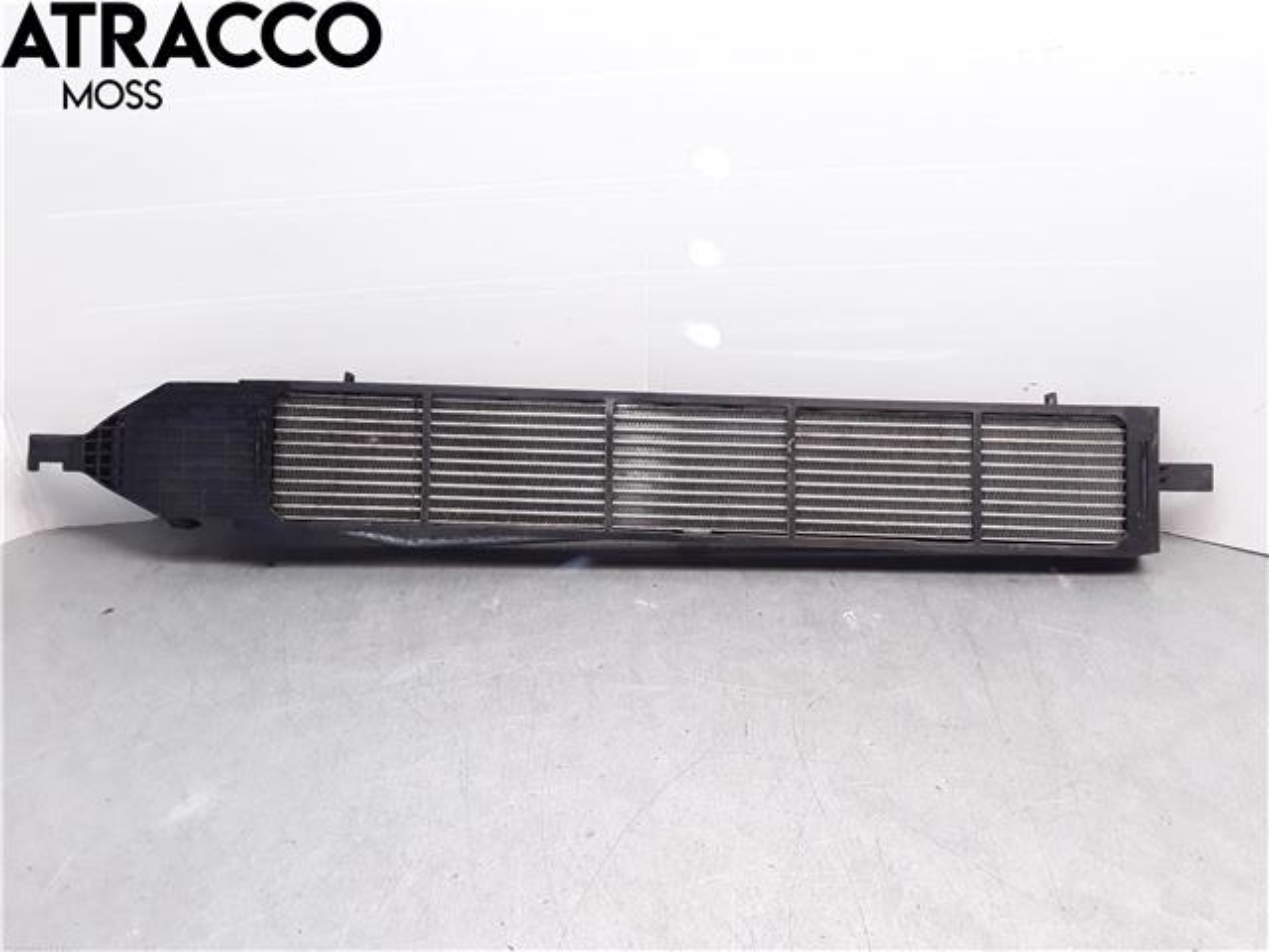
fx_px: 1026
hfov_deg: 63.4
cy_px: 476
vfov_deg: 49.7
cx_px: 634
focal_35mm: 28
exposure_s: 1/100
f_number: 1.9
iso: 100
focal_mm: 2.91
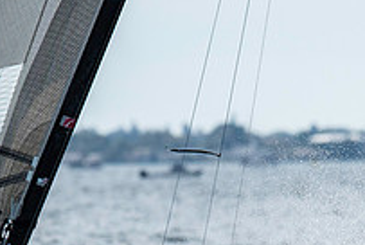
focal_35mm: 1310
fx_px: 13301
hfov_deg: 1.6
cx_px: 167
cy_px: 298
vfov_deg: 1.1
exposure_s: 1/6400
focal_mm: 300
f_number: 5
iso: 400
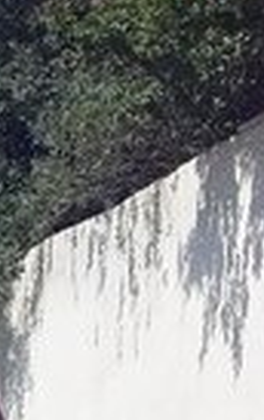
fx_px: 1813
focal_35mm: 158
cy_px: 667
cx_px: -384
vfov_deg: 12.5
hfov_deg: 7.7
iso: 40
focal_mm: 3.3
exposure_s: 1/1378
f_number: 2.2
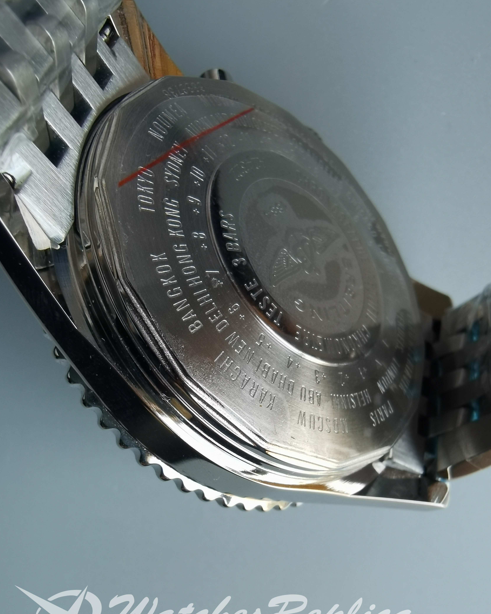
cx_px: 241
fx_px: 509
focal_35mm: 28
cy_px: 320
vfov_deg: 62.2
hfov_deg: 51.5
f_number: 2.2
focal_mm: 2.26
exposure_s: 1/50
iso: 64
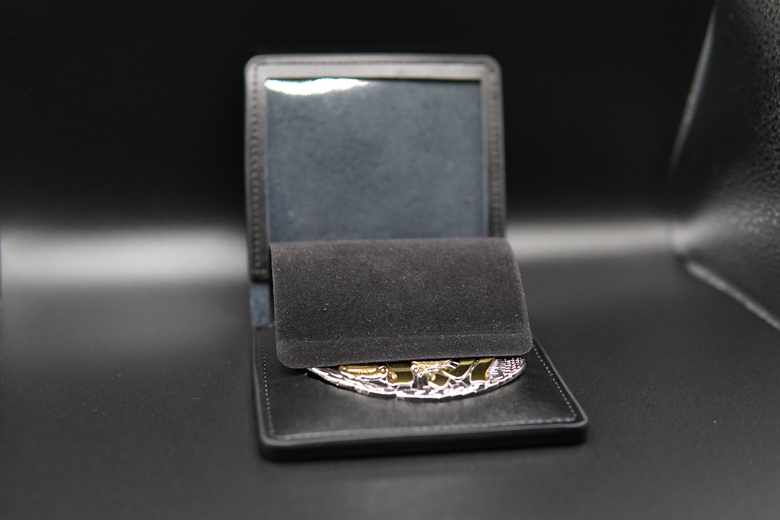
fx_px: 975
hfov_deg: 43.6
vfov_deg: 29.9
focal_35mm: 45
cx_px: 390
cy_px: 260
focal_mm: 30
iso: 1600
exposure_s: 1/60
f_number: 2.2
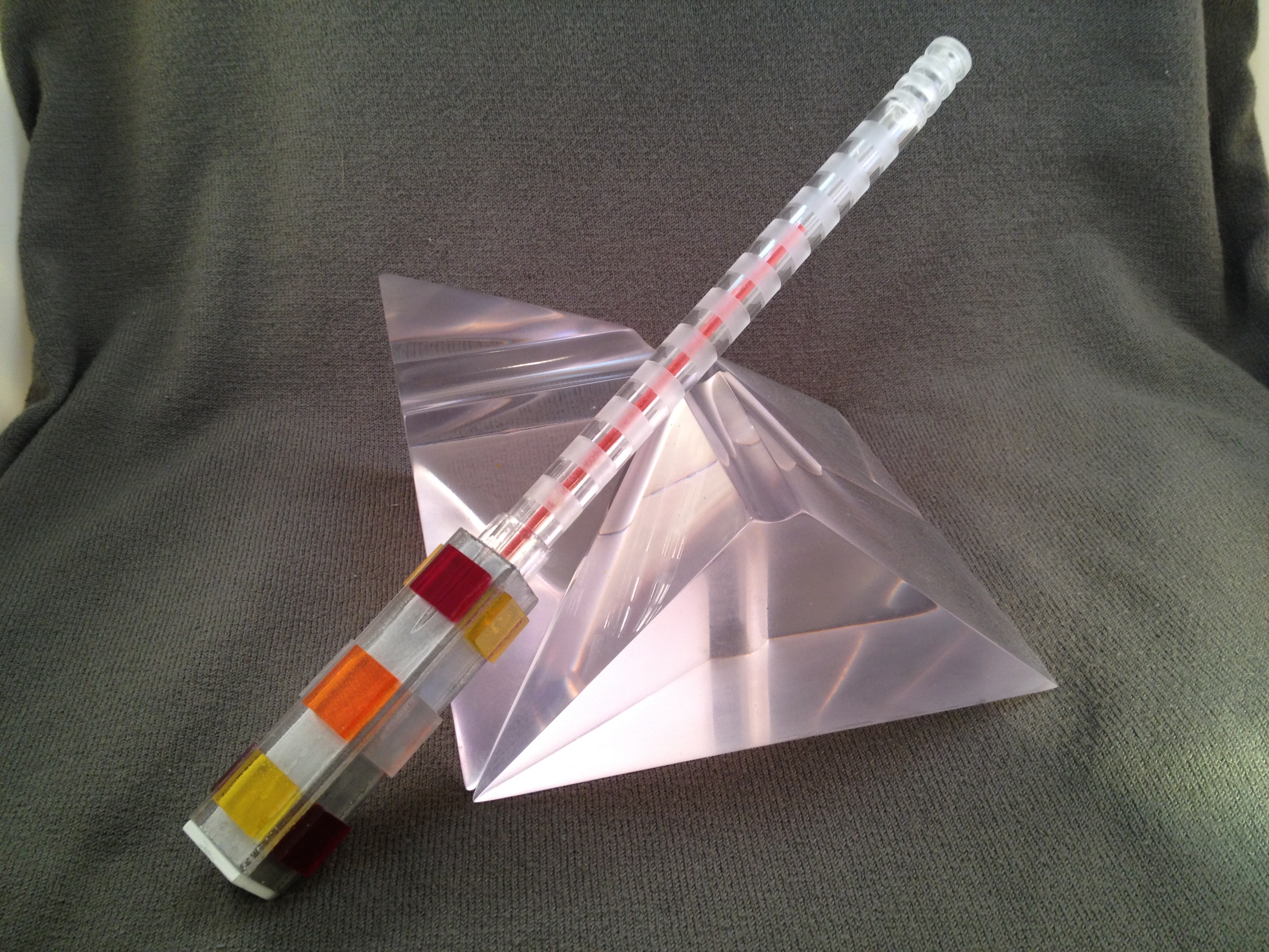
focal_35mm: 35
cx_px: 634
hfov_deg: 52.6
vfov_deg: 40.7
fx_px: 1283
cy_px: 476
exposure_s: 1/20
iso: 64
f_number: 2.4
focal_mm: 4.28
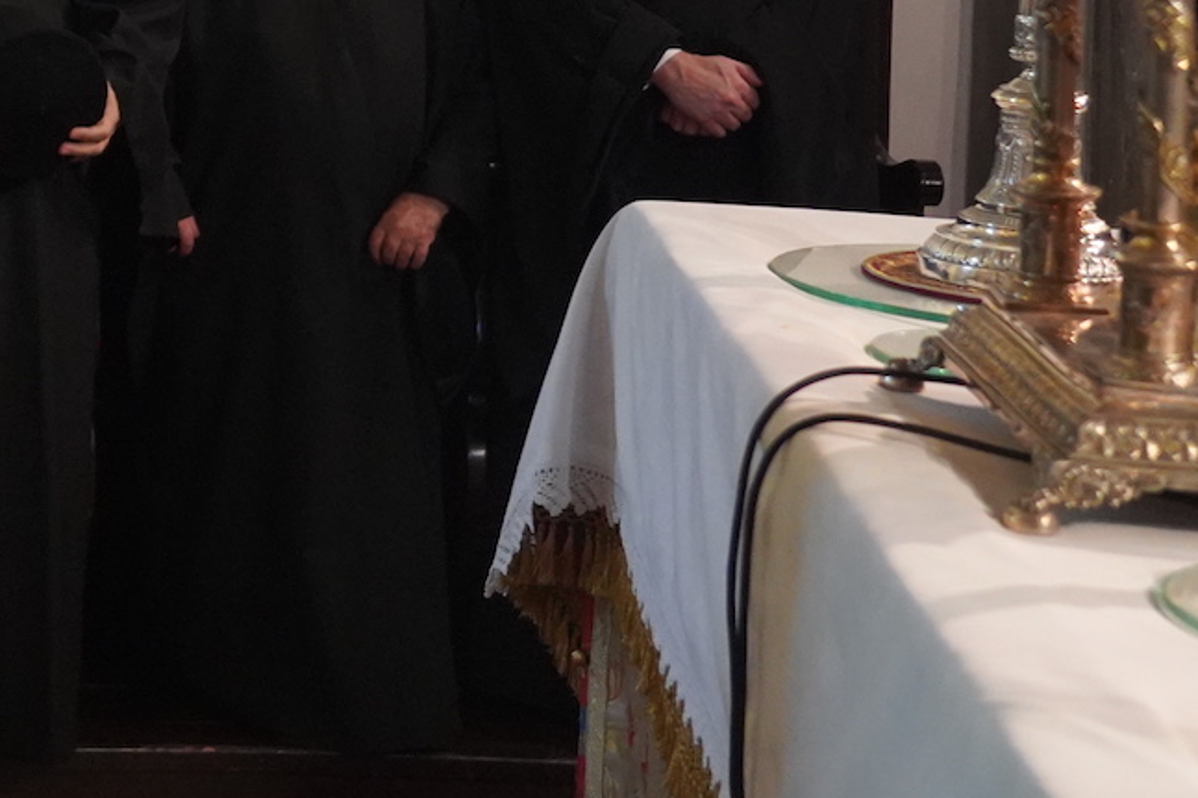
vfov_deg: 13.7
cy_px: -91
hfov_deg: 19.2
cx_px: -365
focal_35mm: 98
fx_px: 3260
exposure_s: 1/160
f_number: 4
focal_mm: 33
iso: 5000
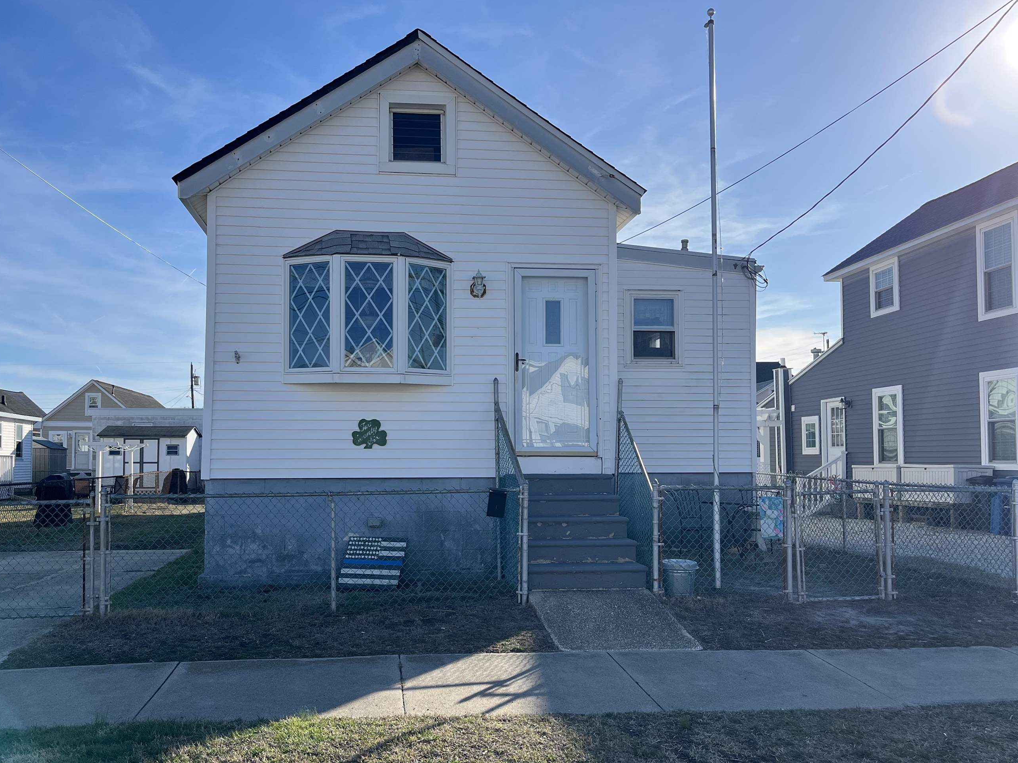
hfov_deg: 58.3
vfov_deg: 45.4
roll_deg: +0.0
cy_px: 423
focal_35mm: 31
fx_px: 912
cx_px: 469
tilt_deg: +2.1
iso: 50
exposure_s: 1/3876
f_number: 1.6
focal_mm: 5.1
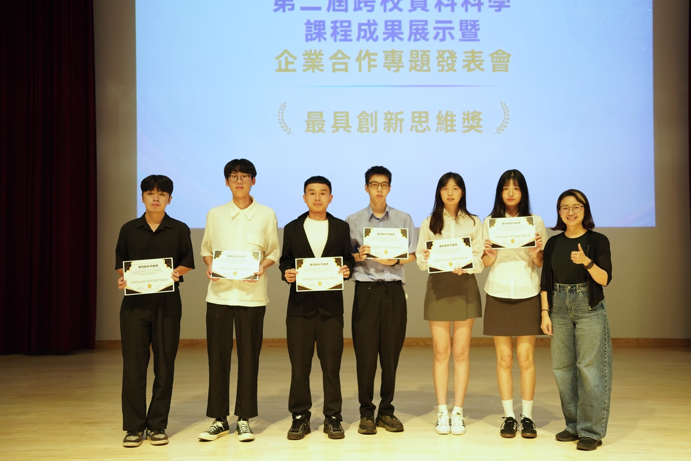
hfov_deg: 44.5
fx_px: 845
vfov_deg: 30.5
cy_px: 218
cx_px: 370
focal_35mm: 44
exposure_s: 1/125
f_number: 3.5
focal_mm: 41
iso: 2500
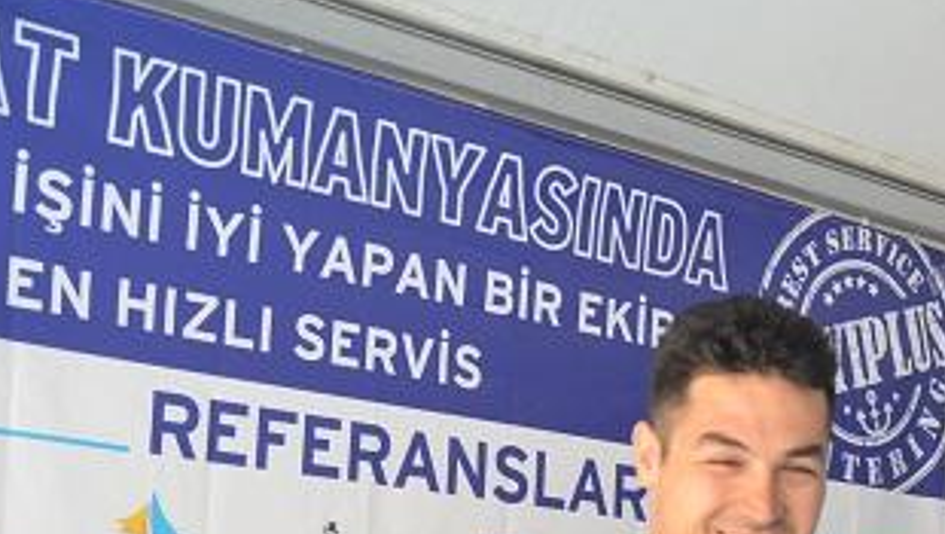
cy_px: 478
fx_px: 2383
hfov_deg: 21.8
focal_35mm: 95
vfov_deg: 12.7
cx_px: 878
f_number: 5.6
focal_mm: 32
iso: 280
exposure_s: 1/125
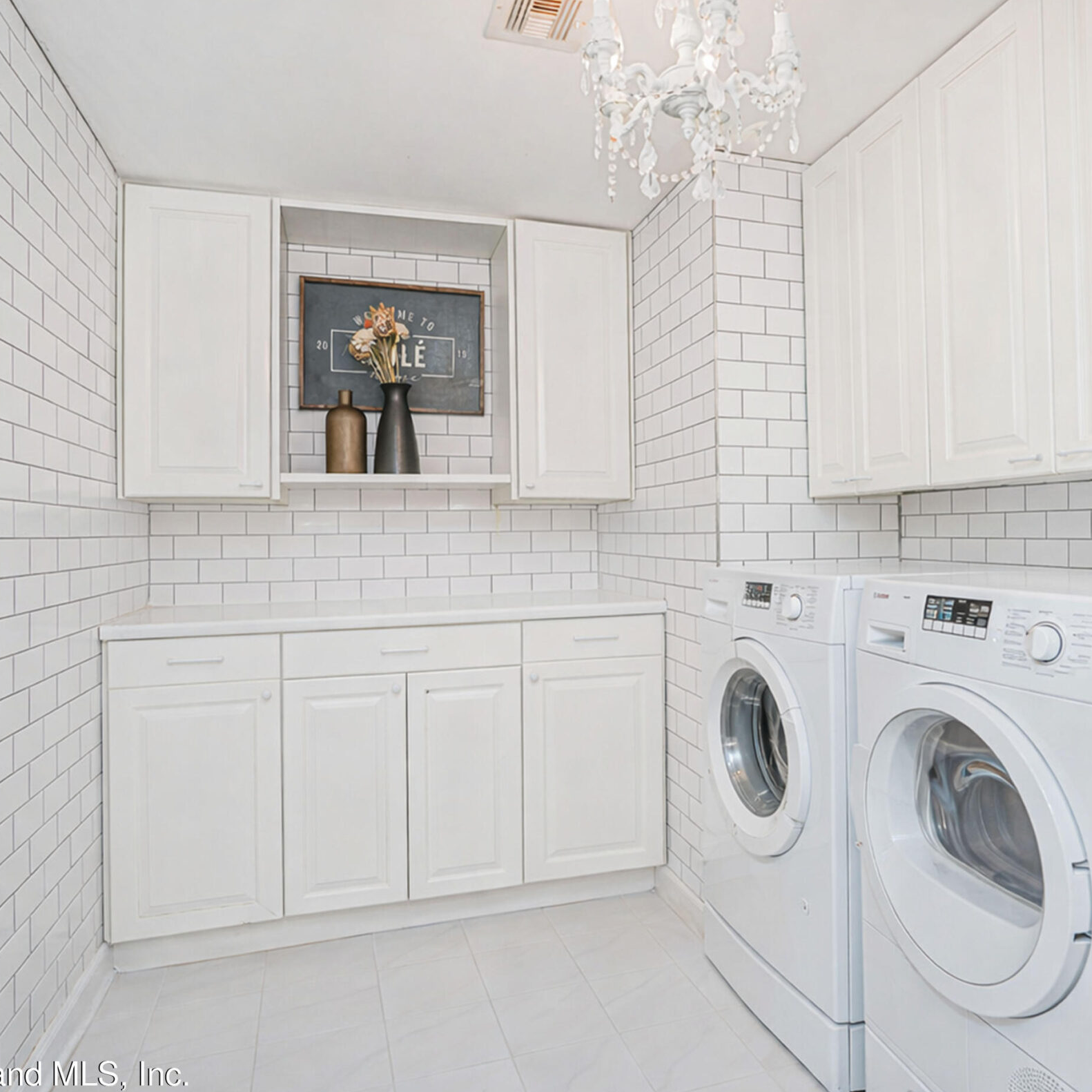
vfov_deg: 69.6
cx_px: 625
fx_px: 785
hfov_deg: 69.3
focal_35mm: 22
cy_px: 539
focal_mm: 16
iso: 50
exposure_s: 1/15
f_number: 4
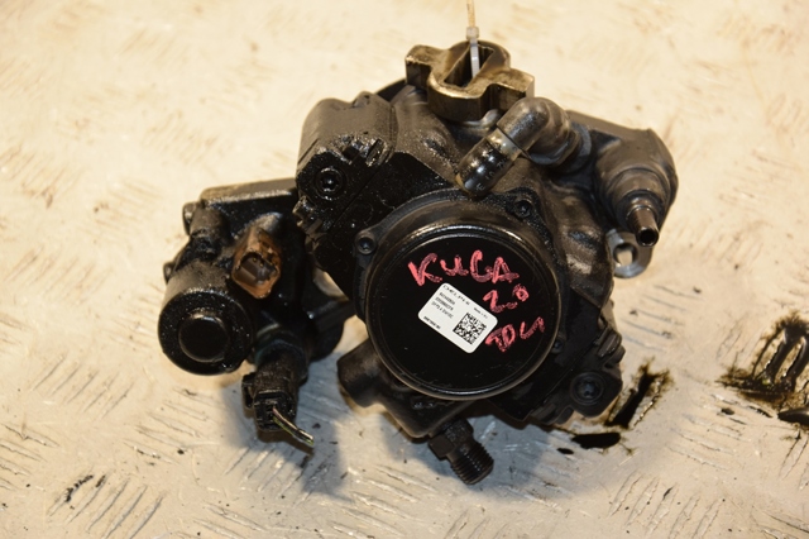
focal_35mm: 105
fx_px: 2358
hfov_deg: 19.5
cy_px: 270
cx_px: 404
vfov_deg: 13.0
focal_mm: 70
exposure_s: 1/160
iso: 800
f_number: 5.3
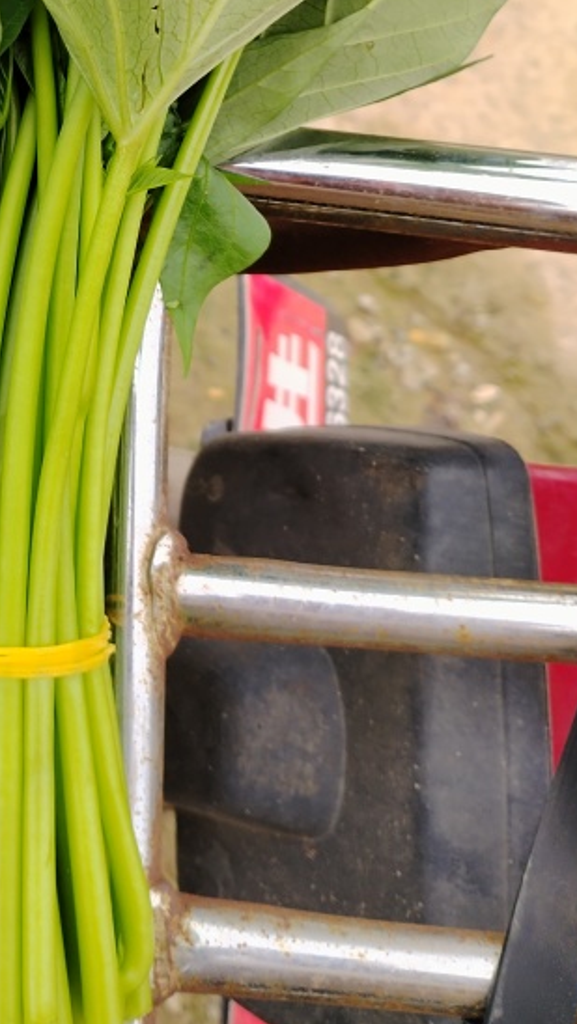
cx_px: -60
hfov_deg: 20.8
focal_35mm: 55
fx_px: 1495
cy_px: 158
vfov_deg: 36.1
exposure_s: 1/100
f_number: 1.8
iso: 78
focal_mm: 4.26
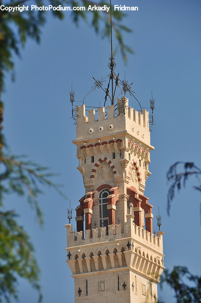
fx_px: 1891
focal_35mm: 225
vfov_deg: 9.2
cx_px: 100
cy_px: 152
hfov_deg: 6.1
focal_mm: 150
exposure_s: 1/1250
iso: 200
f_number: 7.1
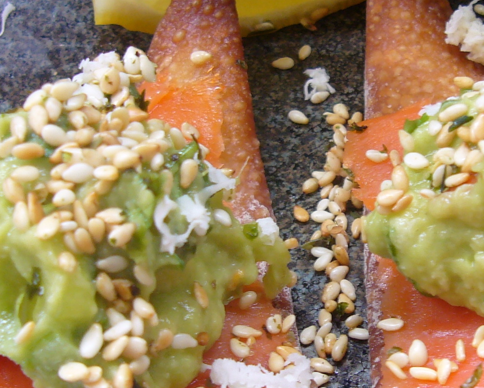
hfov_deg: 27.6
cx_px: 341
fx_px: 974
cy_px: 263
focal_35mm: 68
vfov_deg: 22.4
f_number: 2.8
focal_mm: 4.6
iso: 80
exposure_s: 1/30
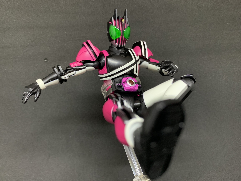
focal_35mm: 26
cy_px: 90
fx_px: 181
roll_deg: +4.0
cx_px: 120
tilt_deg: -5.1
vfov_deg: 53.1
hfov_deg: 67.3
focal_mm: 4.25
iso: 200
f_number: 1.8
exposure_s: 1/57
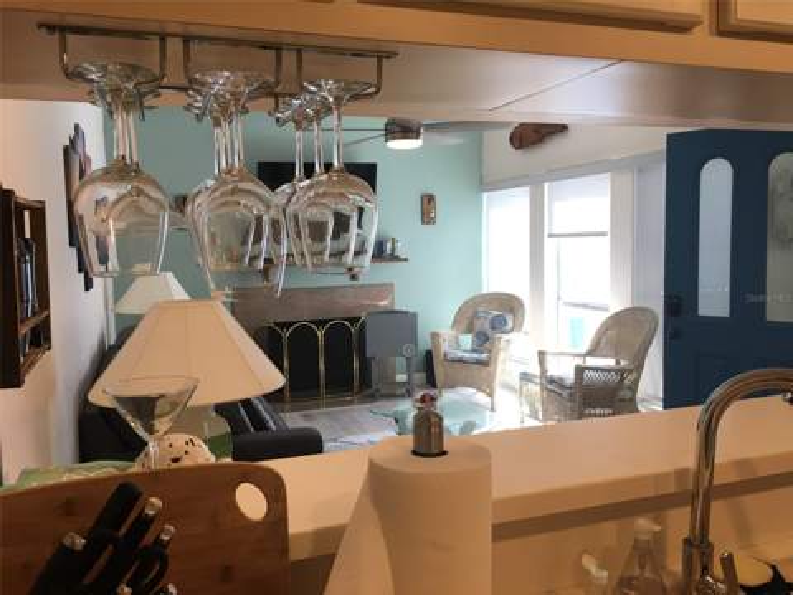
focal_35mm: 29
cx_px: 396
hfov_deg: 61.7
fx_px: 664
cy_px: 298
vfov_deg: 48.2
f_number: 2.2
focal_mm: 4.15
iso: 25
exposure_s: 1/40
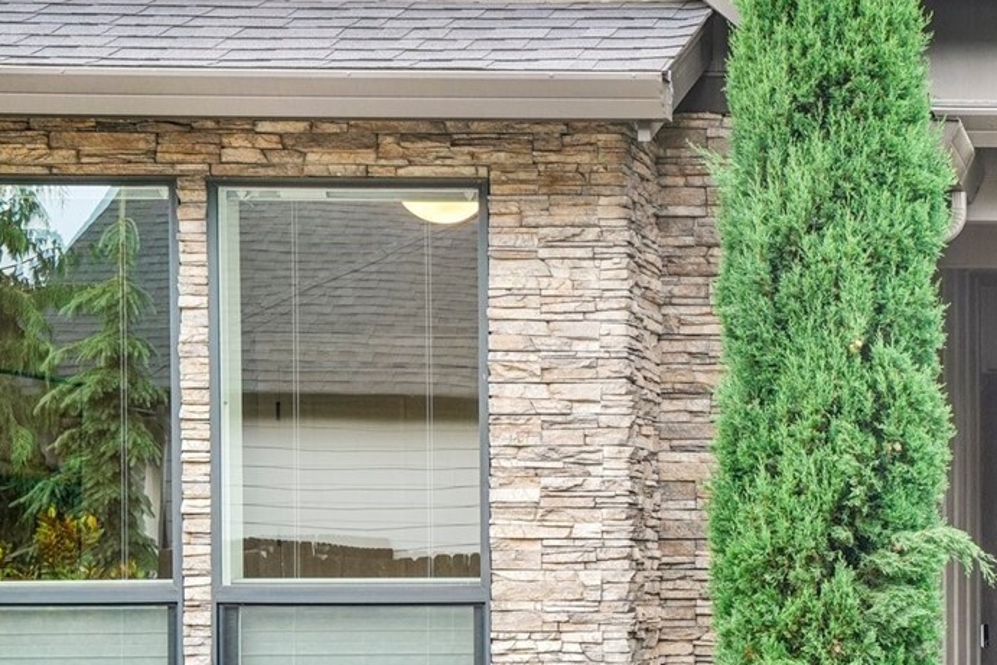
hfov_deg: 23.0
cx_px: 1195
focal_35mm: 81
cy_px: 588
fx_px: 2244
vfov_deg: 16.7
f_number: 8
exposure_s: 1/60
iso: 400
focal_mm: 33
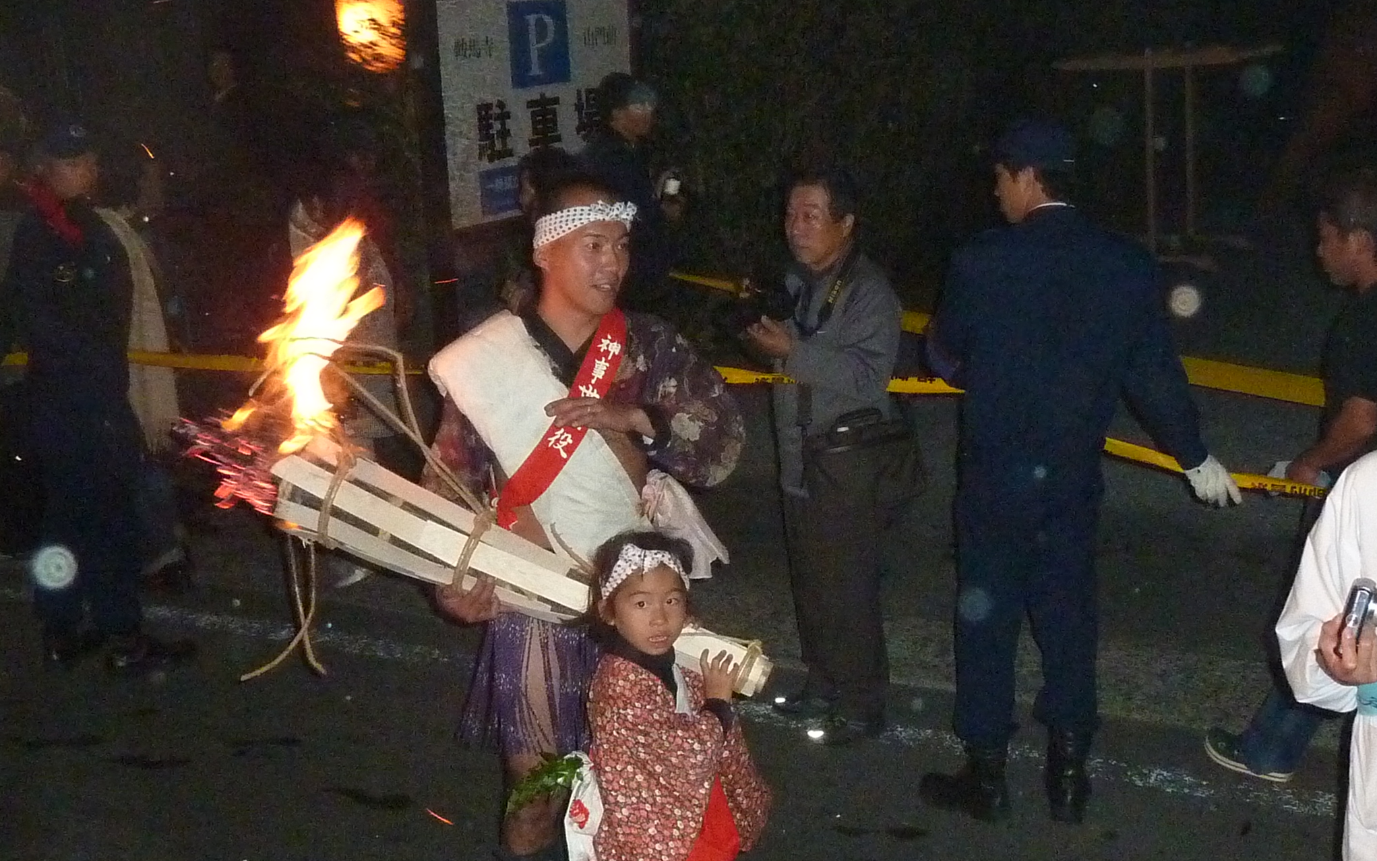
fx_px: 1914
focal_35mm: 51
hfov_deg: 39.6
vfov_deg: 25.3
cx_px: 687
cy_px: 514
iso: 640
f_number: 3.3
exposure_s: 1/30
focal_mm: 4.4
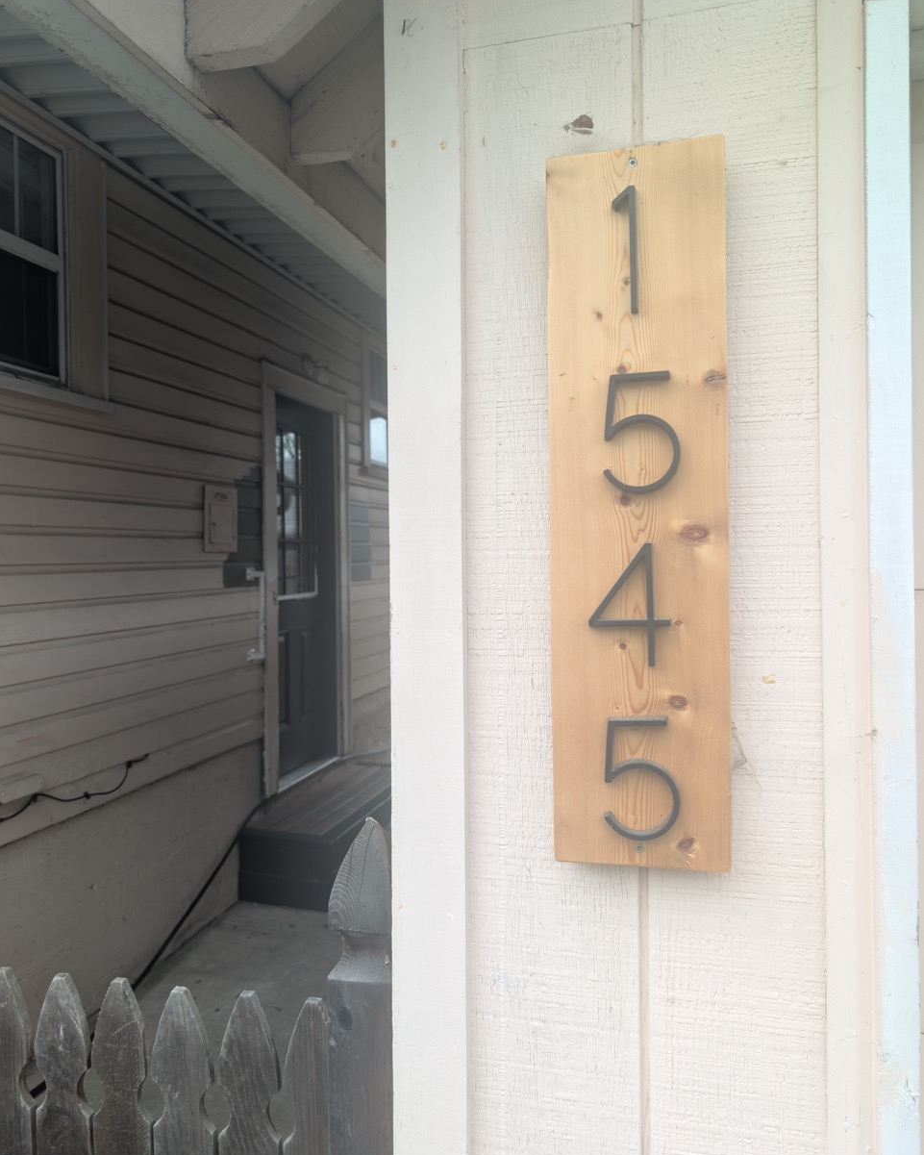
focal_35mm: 25
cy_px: 561
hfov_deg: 56.8
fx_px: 854
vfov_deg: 68.1
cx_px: 462
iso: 22
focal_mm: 6.9
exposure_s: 1/104
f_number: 1.68
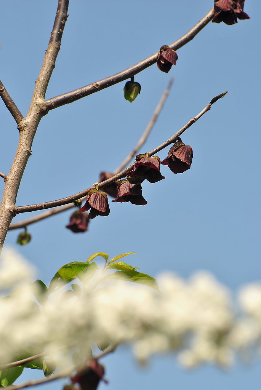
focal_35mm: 248
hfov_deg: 5.6
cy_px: 195
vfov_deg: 8.3
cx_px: 130
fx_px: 2685
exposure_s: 1/400
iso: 100
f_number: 6.3
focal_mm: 165
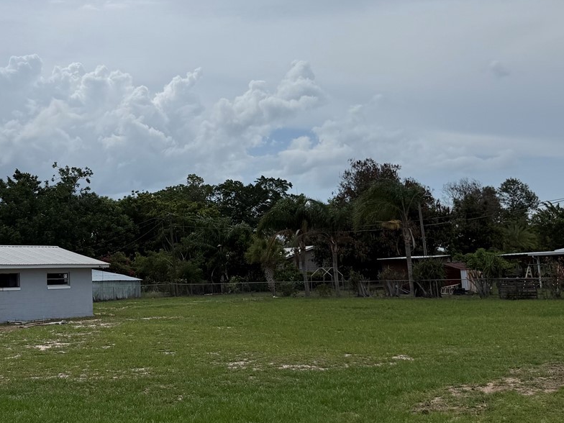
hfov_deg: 37.7
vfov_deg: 29.6
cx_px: 126
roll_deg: +1.6
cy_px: 170
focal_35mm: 49
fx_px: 798
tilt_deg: +8.9
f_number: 1.78
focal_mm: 6.76
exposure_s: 1/14286
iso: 64
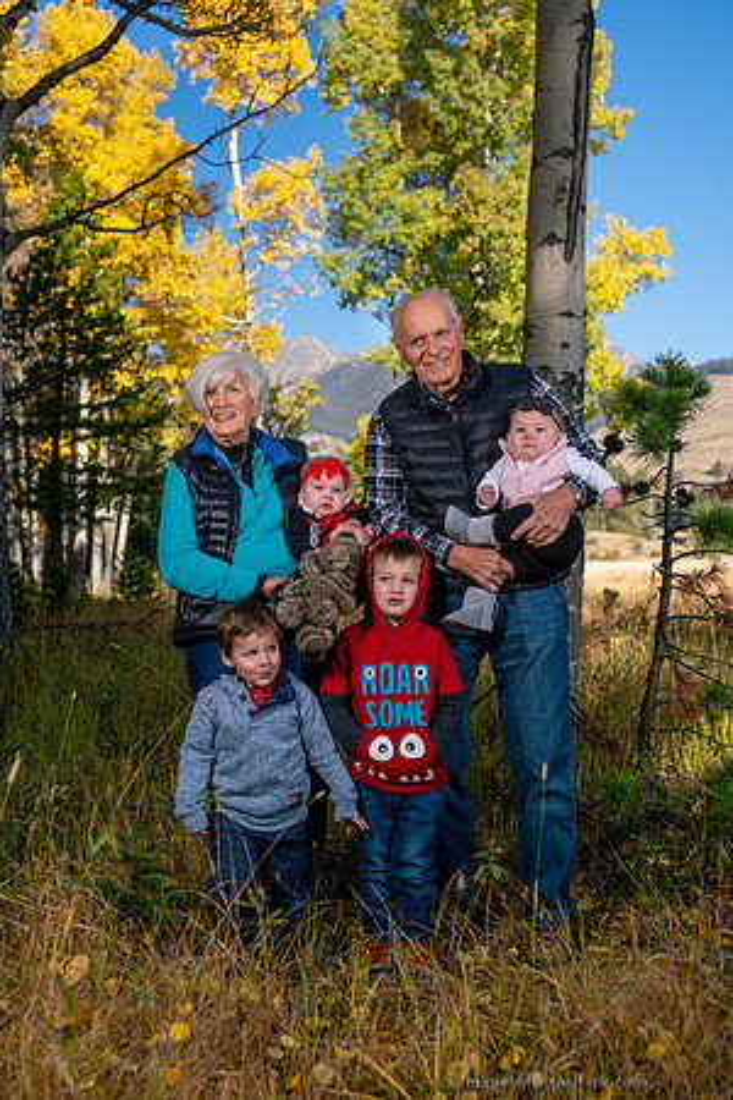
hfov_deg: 37.9
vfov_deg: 54.4
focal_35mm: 35
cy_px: 550
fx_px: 1069
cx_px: 366
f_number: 3.2
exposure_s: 1/1250
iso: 100
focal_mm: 35
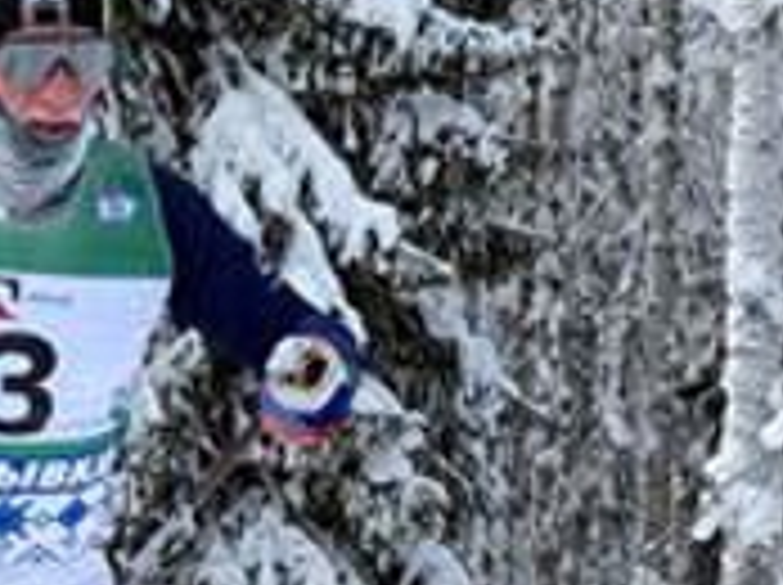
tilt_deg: +0.9
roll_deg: -0.7
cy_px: 770
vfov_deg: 7.9
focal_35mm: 184
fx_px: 4156
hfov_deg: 10.8
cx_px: 410
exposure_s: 1/2208
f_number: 1.78
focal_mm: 6.76
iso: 80
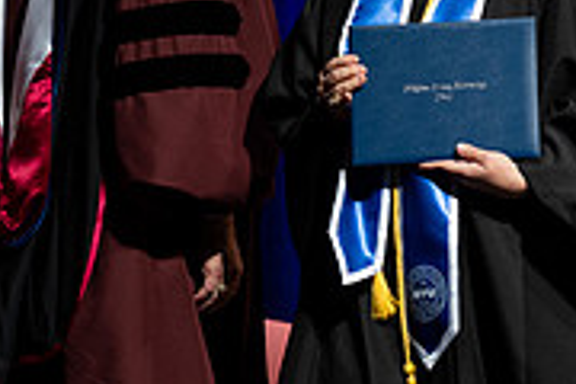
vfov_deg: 6.1
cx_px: 282
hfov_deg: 9.1
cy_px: 229
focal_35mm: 225
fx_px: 3600
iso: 500
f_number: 2.8
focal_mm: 70
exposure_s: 1/200
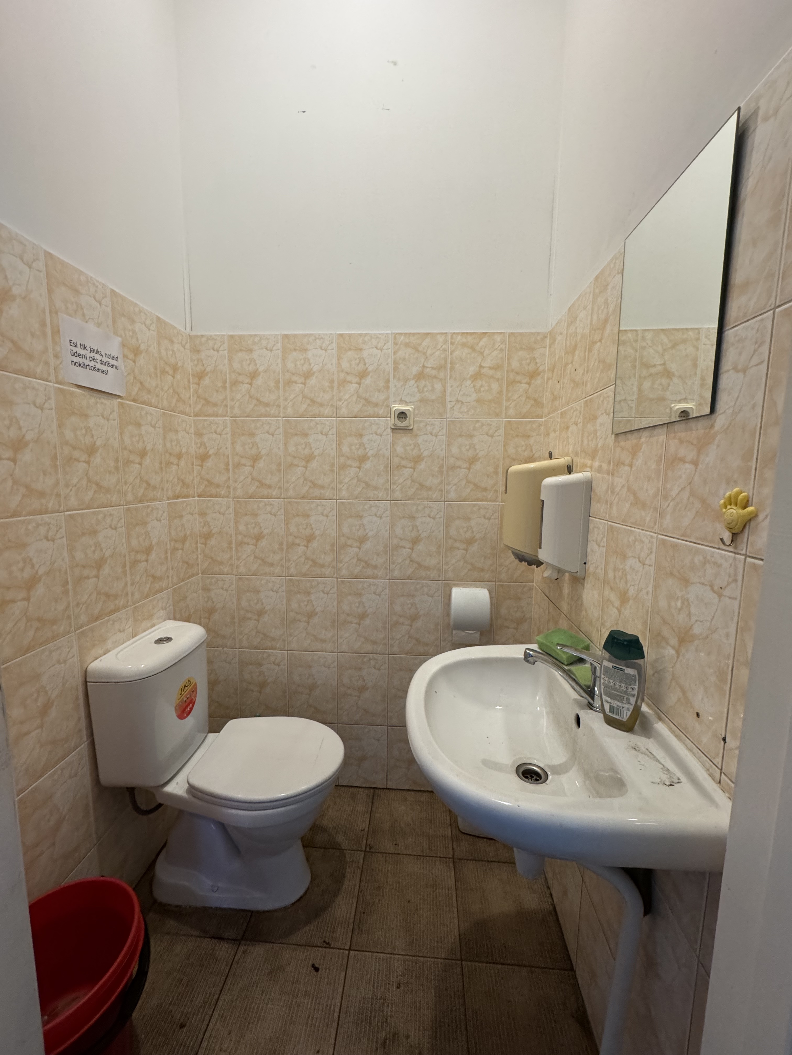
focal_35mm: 14
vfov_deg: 102.1
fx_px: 427
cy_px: 528
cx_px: 396
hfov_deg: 85.7
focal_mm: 2.22
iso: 320
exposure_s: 1/60
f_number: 2.2
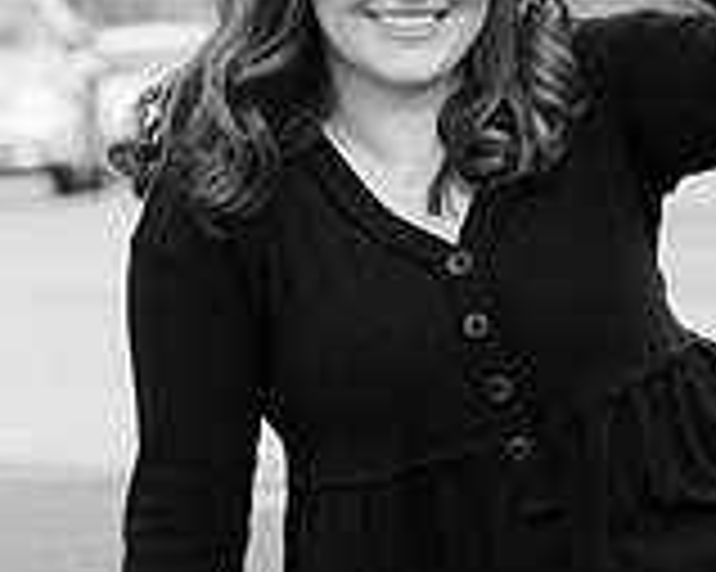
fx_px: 8111
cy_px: 108
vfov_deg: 4.0
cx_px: 454
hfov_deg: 5.1
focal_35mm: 383
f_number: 4.5
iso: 160
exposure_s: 1/400
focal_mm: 95
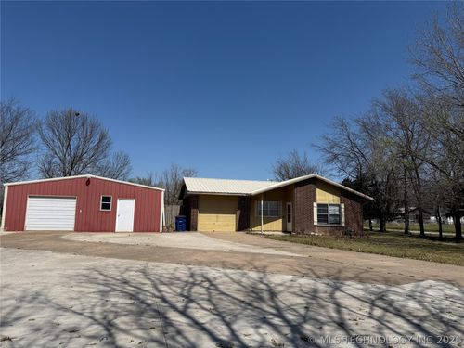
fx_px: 322
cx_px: 232
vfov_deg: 56.8
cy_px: 174
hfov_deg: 71.6
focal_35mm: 24
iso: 80
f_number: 1.78
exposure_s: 1/8130
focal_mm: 6.76
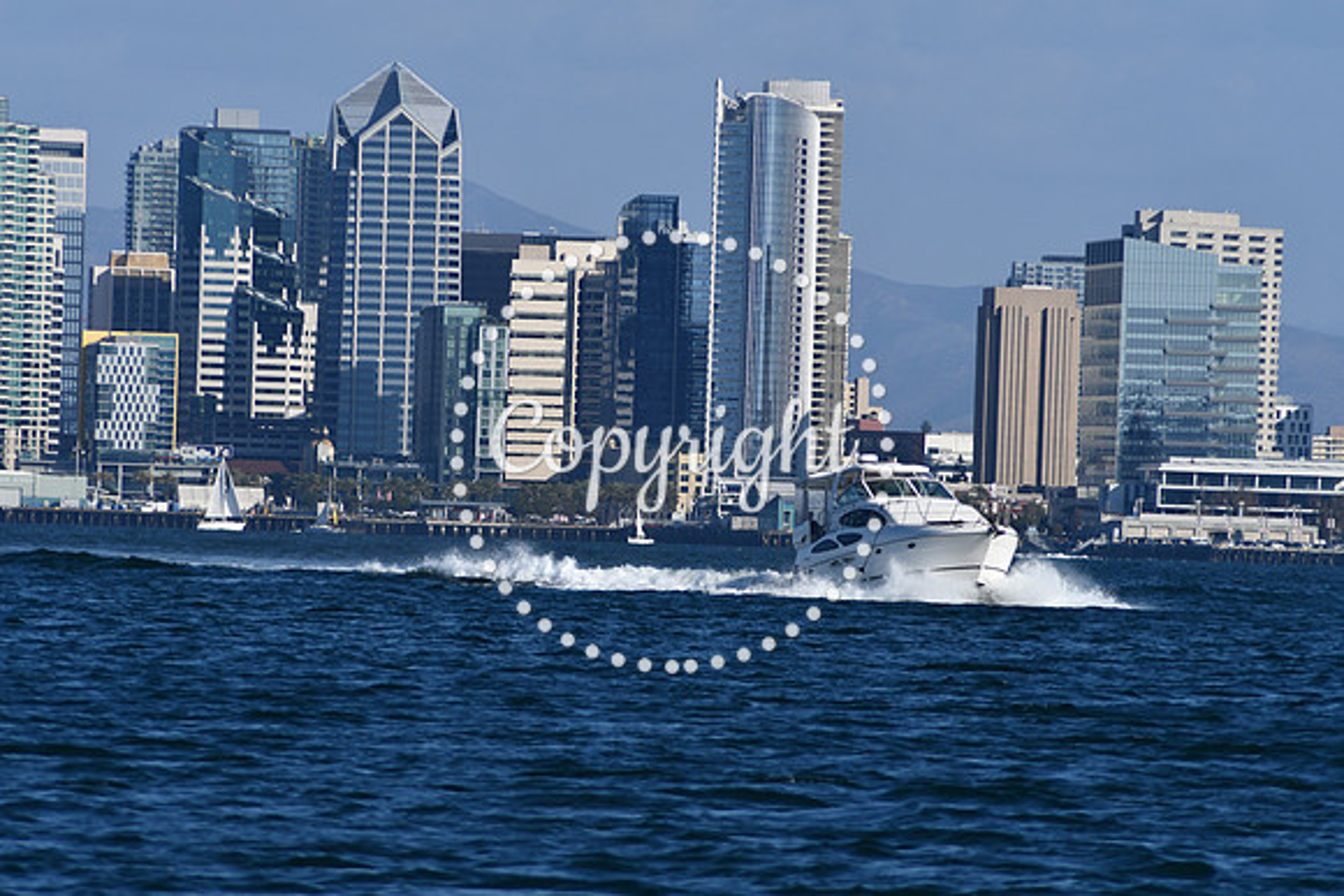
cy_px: 448
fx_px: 12322
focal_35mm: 330
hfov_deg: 6.2
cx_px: 672
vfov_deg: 4.2
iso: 200
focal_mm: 220
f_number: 7.1
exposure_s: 1/1600
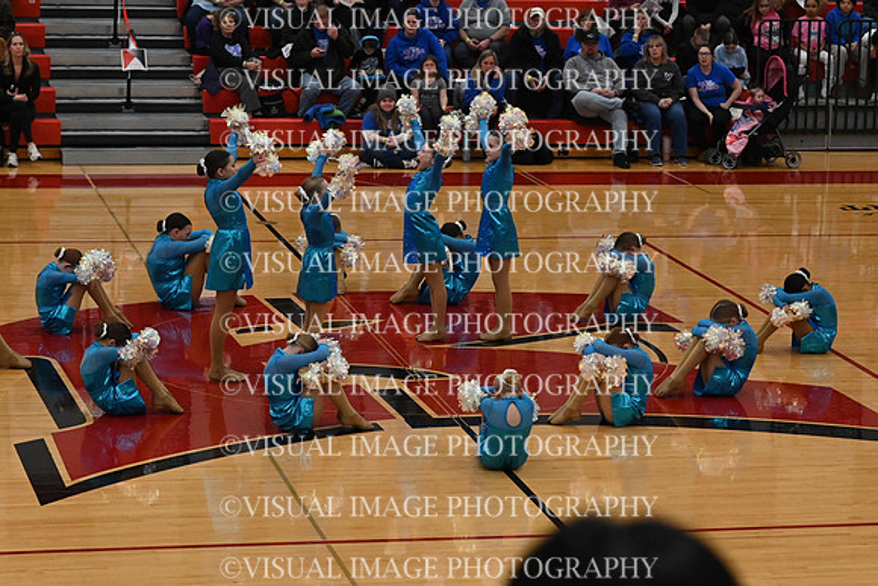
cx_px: 439
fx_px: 2561
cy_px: 293
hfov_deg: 19.5
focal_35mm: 105
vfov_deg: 13.0
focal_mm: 70
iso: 5000
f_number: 4
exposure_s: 1/500
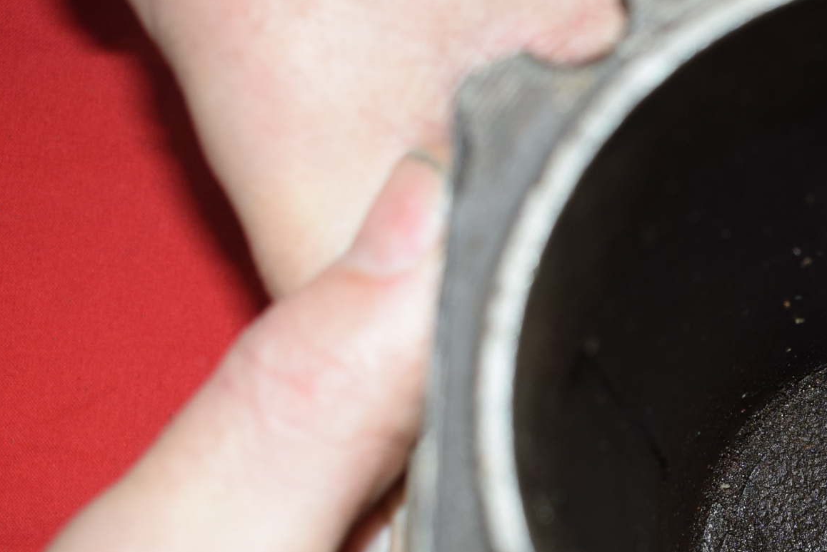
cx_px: 969
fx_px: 2138
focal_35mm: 93
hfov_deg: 20.6
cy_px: 483
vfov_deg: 14.6
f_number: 5.6
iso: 400
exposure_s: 1/60
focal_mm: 24
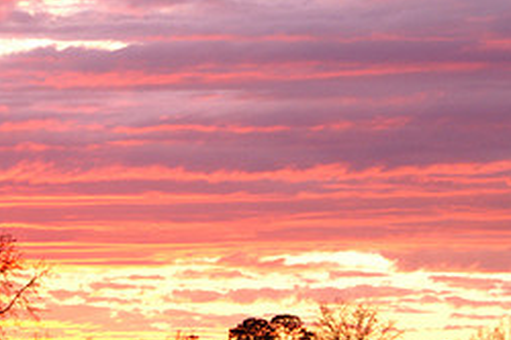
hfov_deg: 8.4
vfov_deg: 5.6
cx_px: 147
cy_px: 160
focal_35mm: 244
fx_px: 3459
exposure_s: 1/60
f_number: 5.6
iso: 800
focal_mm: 70
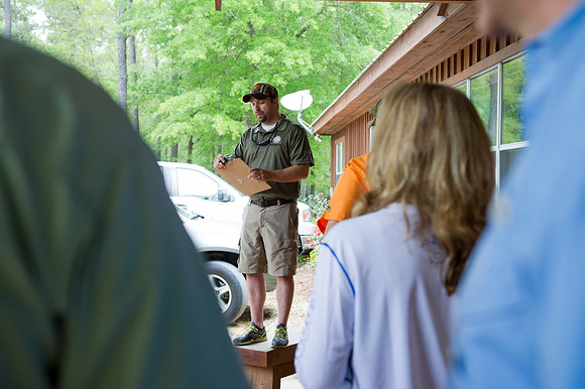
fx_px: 780
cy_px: 194
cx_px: 292
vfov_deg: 28.0
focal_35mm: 48
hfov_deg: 41.1
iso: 800
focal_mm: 48
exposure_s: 1/100
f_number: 4
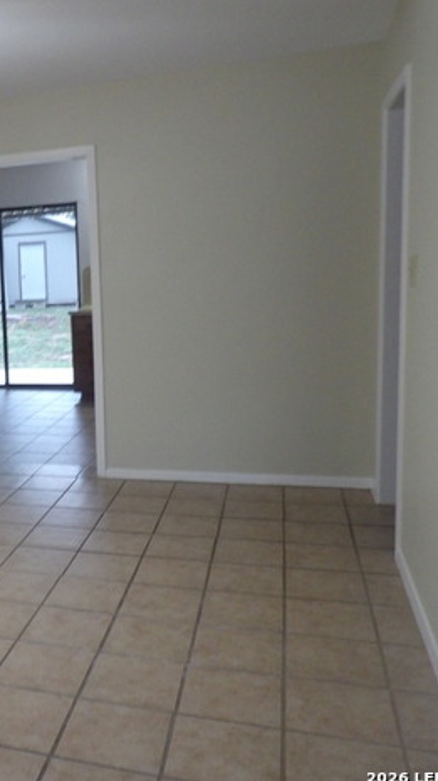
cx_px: -37
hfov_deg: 29.7
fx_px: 745
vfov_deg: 55.3
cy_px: 385
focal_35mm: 36
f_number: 3.2
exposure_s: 1/17
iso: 478
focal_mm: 4.3
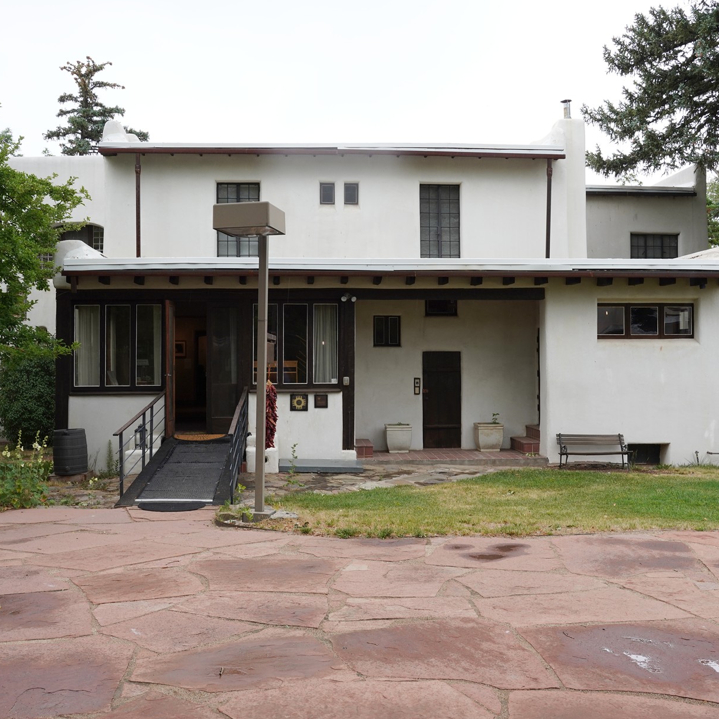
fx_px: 916
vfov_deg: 42.8
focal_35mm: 39
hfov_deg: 42.8
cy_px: 342
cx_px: 375
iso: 400
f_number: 11
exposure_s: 1/100
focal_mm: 28
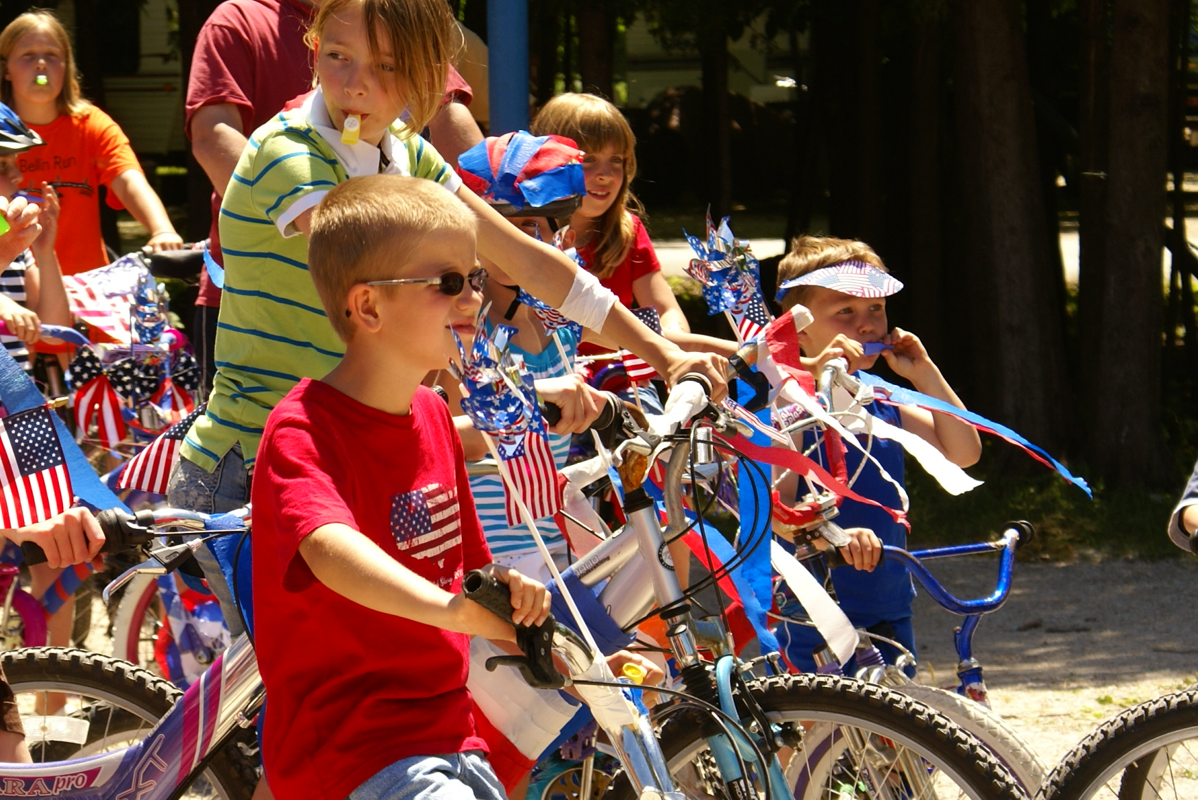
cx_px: 321
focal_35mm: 174
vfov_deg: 7.9
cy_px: 386
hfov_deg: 11.8
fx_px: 5794
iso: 100
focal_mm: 70
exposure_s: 1/160
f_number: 7.1
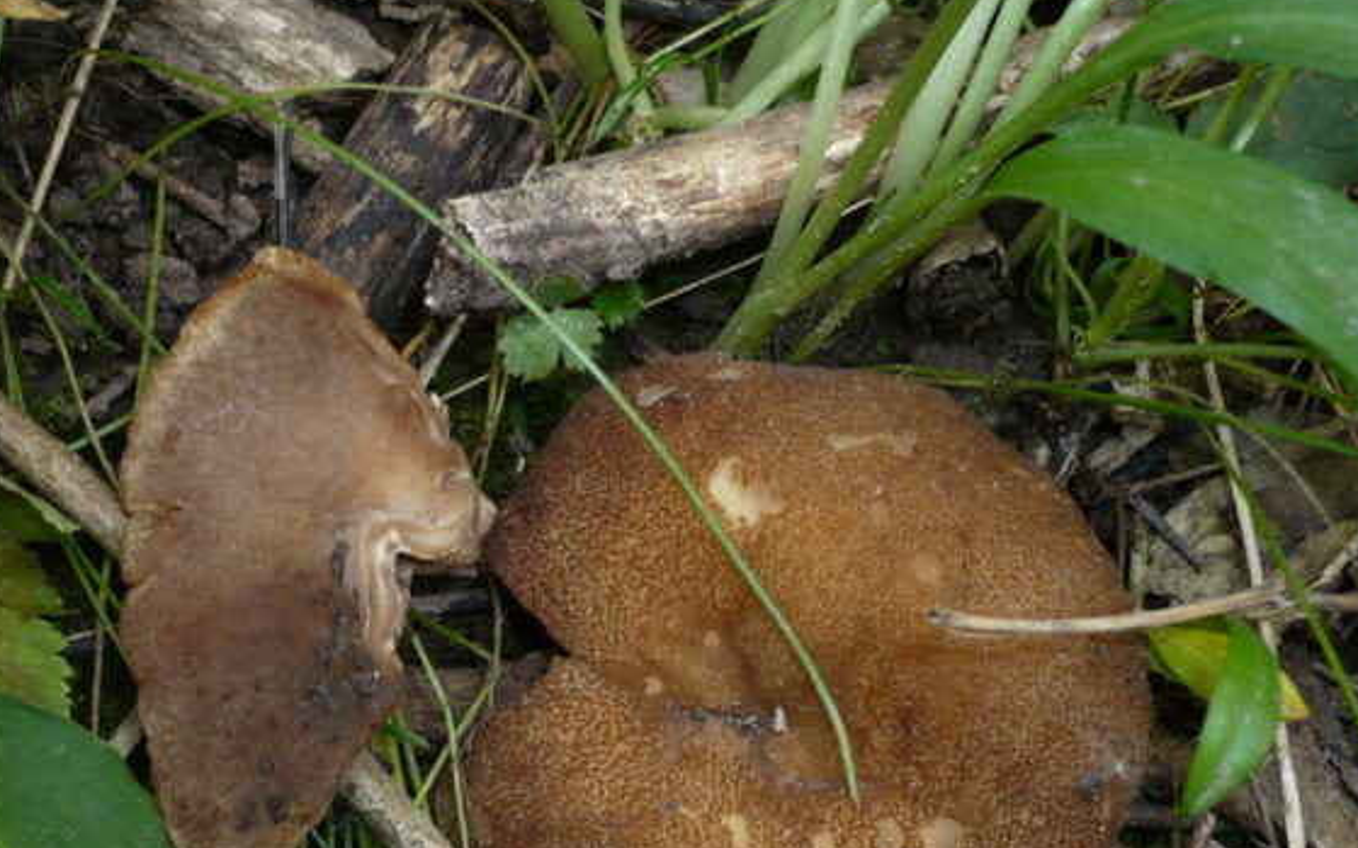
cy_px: 666
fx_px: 1887
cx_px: 566
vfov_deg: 24.9
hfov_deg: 39.5
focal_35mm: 51
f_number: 2.8
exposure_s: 1/30
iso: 100
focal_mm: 5.8
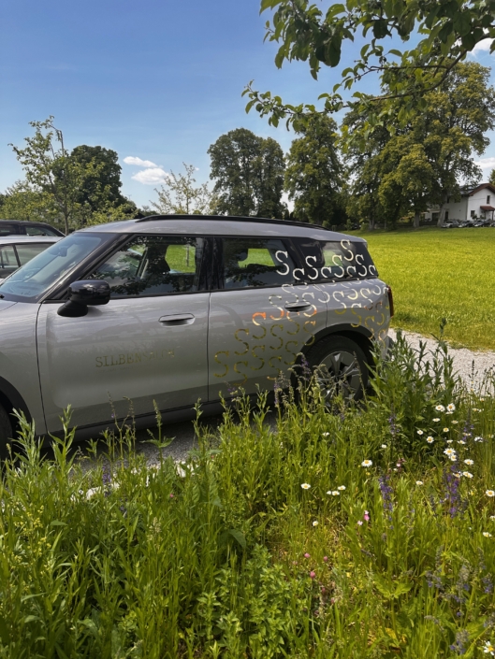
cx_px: 248
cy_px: 330
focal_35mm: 24
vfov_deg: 71.6
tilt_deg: -10.0
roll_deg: +1.1
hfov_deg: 56.8
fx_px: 457
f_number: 1.78
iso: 80
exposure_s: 1/1721
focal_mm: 6.86
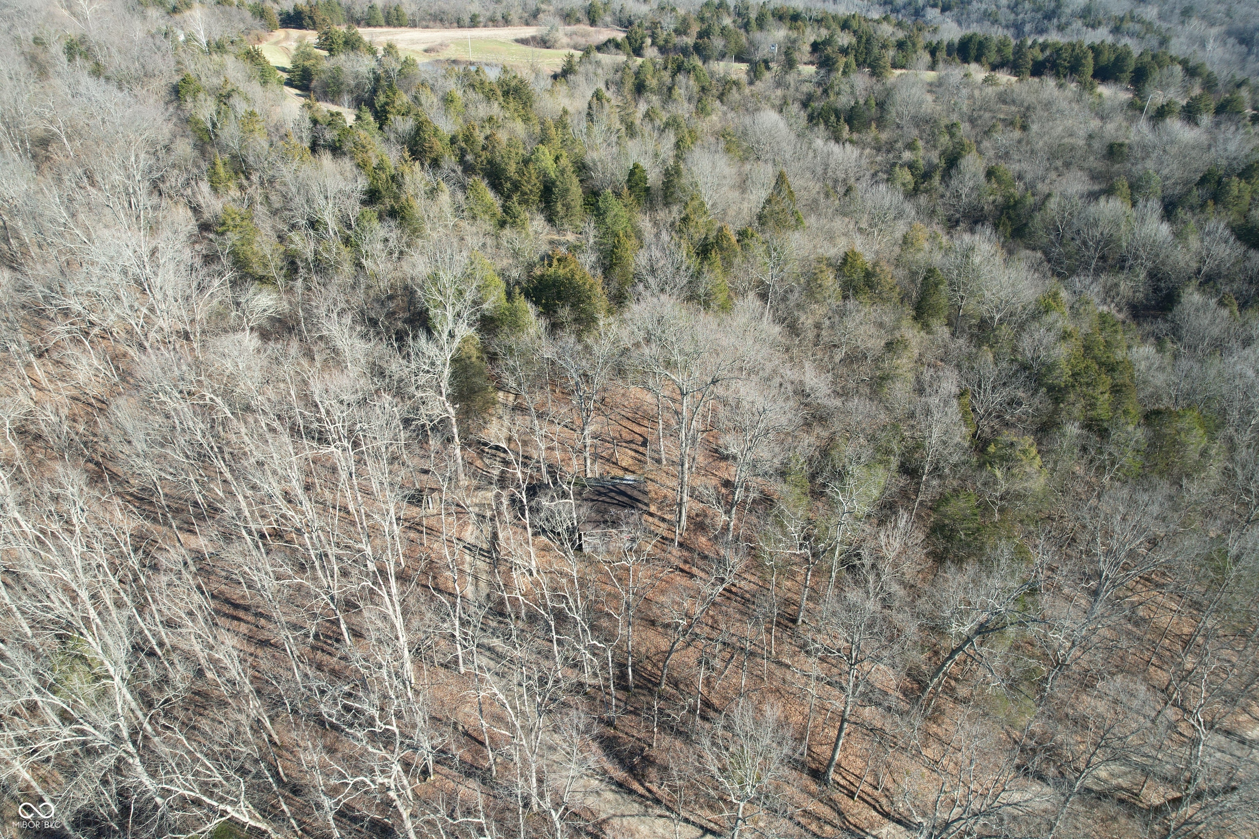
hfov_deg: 78.6
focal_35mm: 22
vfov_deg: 57.2
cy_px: 420
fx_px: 769
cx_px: 630
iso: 100
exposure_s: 1/500
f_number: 2.8
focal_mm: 8.38
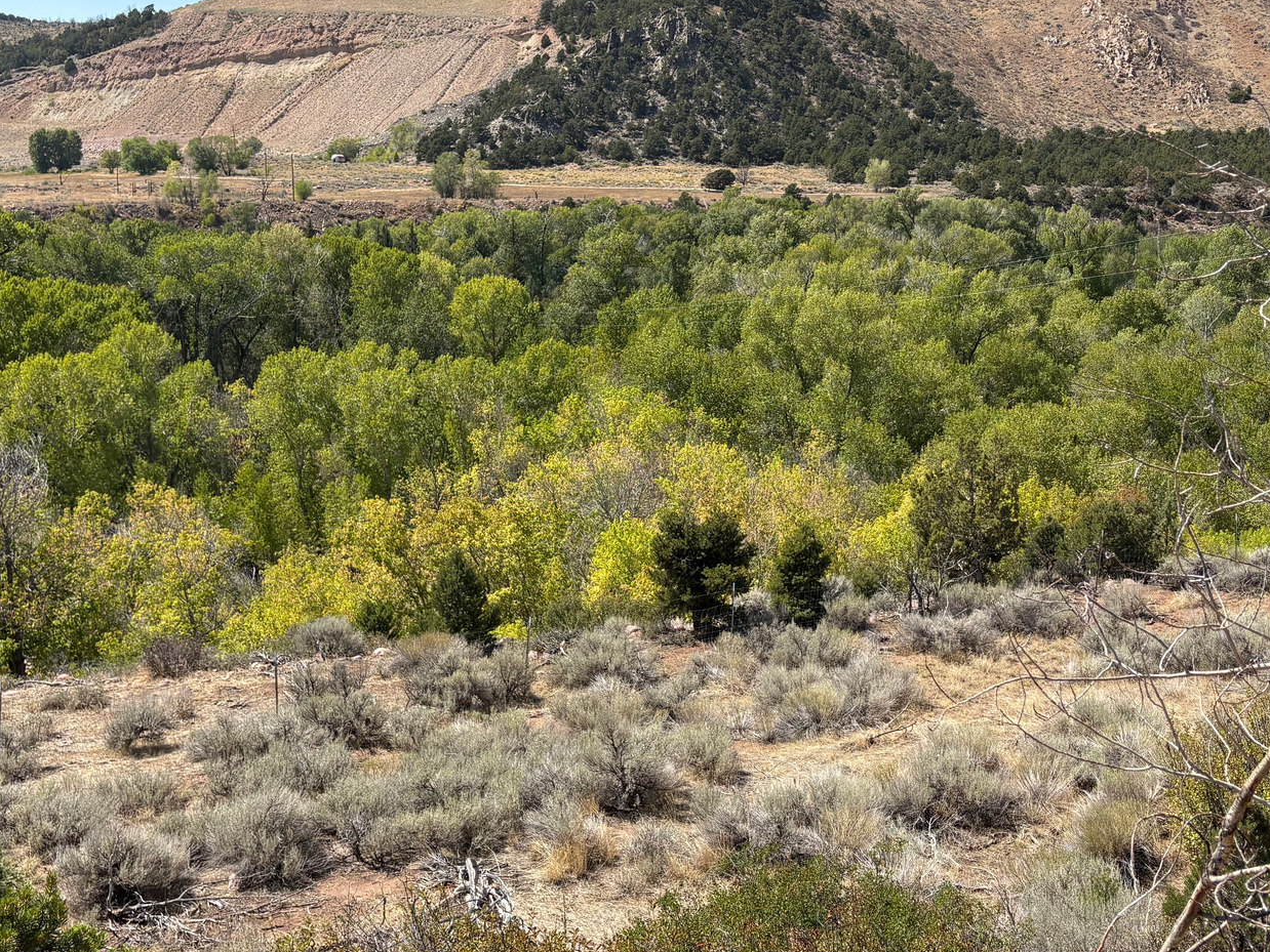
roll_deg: -1.8
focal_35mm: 43
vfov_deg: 33.5
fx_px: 1578
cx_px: 705
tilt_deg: -6.9
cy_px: 385
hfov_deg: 43.8
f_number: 1.6
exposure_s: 1/2865
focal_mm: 5.96
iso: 50
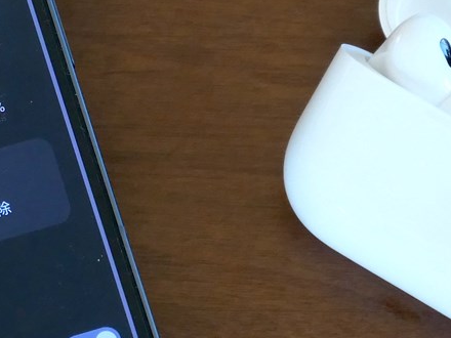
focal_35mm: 239
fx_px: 3114
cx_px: 91
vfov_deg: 6.2
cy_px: 174
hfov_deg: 8.3
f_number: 4.4
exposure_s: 1/80
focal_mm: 20.9
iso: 640
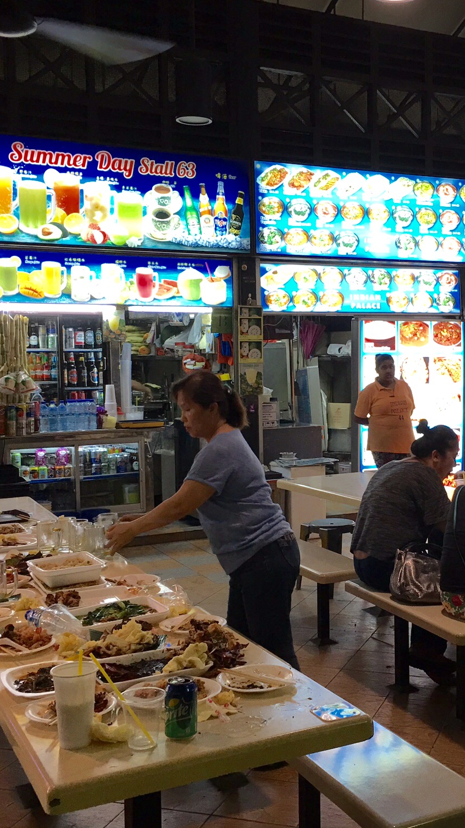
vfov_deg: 47.4
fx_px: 943
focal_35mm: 43
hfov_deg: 27.3
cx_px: 356
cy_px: 411
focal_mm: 4.15
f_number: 2.2
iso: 32
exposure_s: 1/17
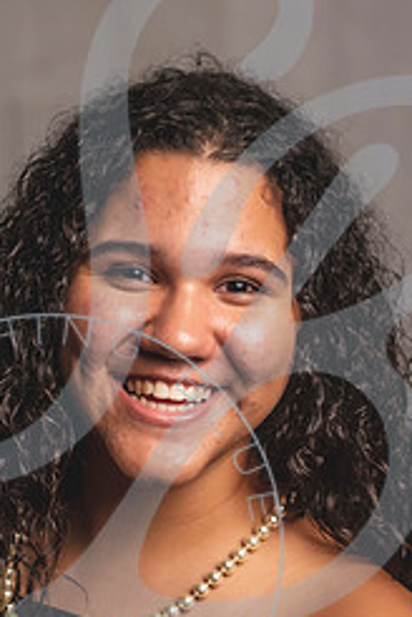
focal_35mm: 128
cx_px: 163
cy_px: 356
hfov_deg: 10.7
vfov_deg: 16.0
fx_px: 2197
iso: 400
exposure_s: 1/400
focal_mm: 70
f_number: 2.8
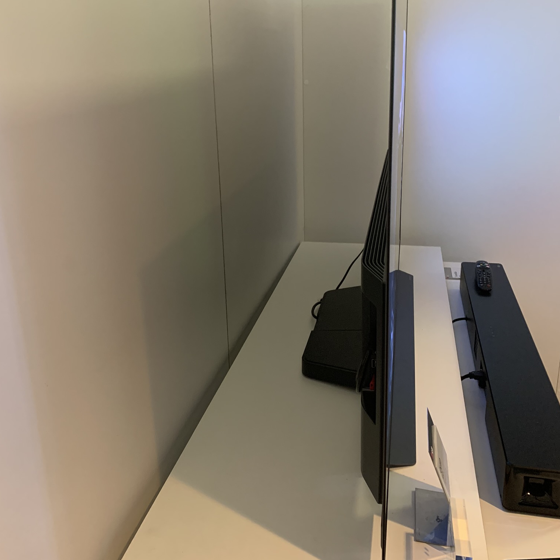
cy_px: 230
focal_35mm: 31
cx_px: 279
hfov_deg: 52.5
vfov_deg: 52.3
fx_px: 567
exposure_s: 1/30
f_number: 1.8
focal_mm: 4.25
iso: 320
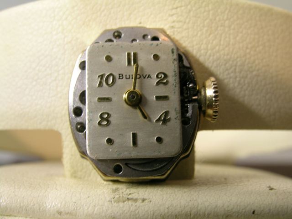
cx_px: 146
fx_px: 388
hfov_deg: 41.2
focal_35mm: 46
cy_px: 110
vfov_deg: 31.5
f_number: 5.9
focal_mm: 9.5
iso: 95
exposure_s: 1/3.5
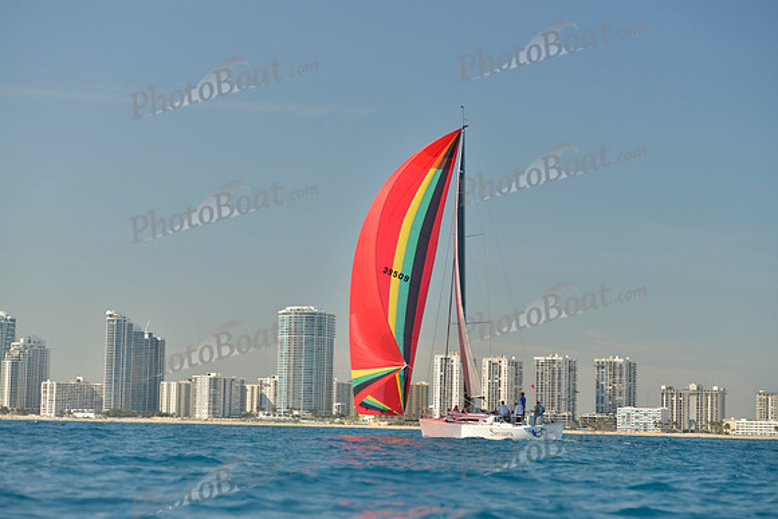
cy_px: 260
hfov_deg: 23.6
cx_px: 389
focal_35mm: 86
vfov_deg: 15.9
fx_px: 1859
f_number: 5
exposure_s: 1/640
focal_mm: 86
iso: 200
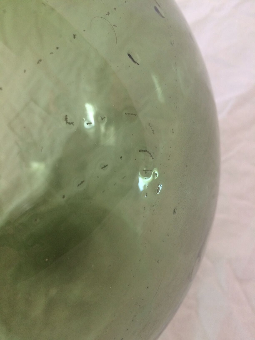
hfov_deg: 48.2
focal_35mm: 29
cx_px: 128
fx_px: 285
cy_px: 170
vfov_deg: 61.7
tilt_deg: -45.8
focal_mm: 4.15
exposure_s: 1/33
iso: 160
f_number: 2.2
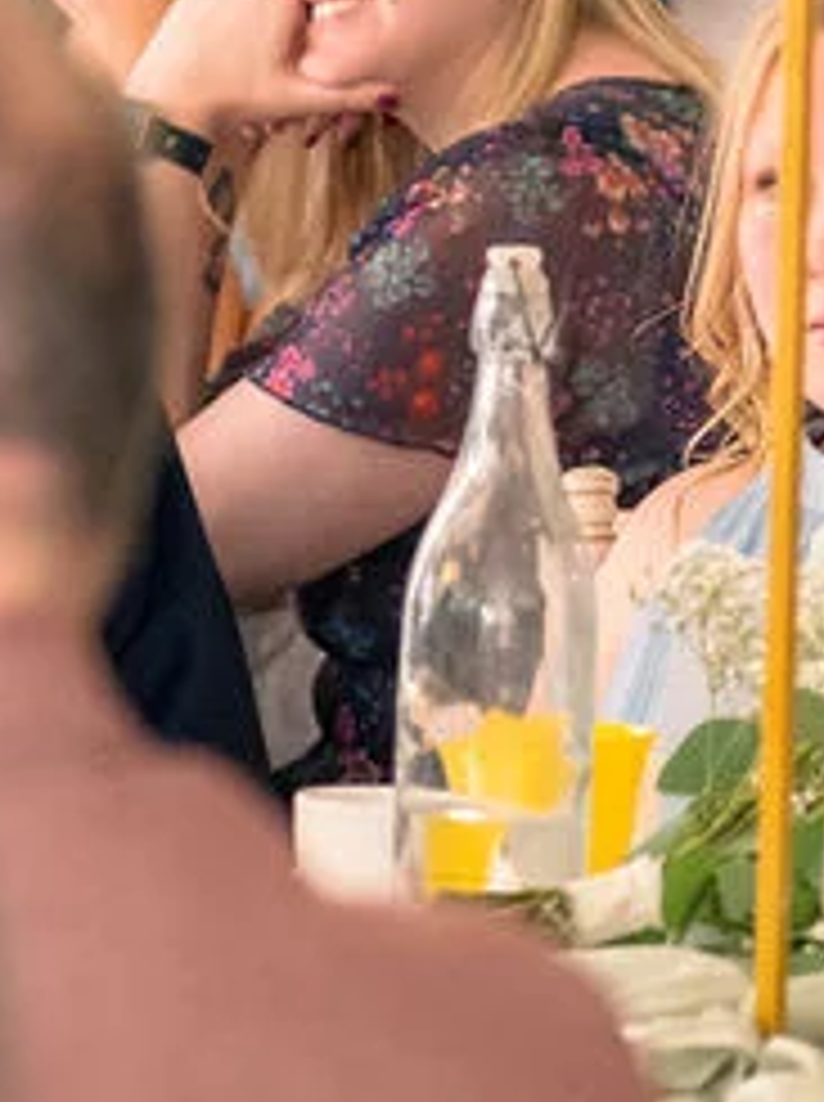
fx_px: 14352
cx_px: 378
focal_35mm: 451
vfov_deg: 4.4
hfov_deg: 3.3
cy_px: 749
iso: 2500
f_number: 2.8
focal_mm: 75
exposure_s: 1/200
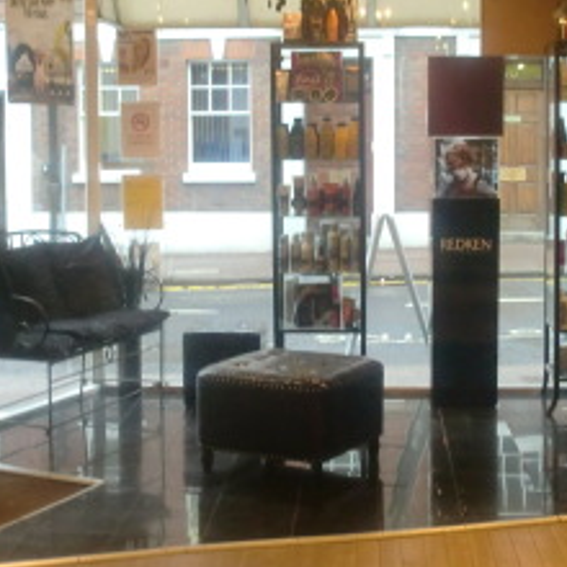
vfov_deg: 23.9
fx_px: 1334
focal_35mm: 72
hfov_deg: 23.9
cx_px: 343
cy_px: 224
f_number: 3.1
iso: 320
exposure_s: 1/60
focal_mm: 6.3
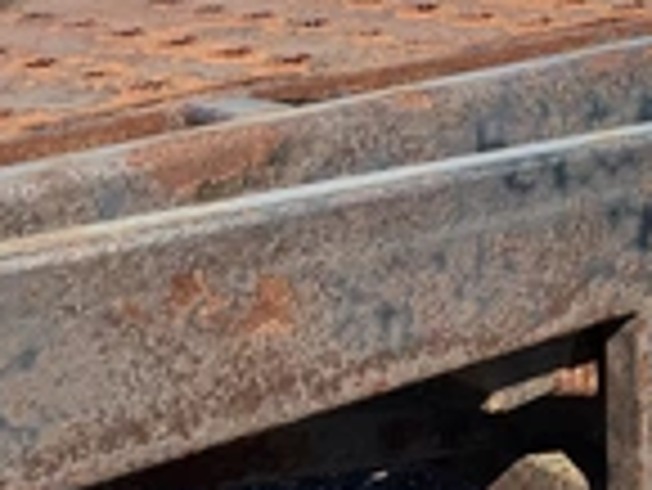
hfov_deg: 21.6
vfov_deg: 18.4
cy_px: 207
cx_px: 890
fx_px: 1508
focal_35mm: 80
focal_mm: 3
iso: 25
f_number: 1.8
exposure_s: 1/1168
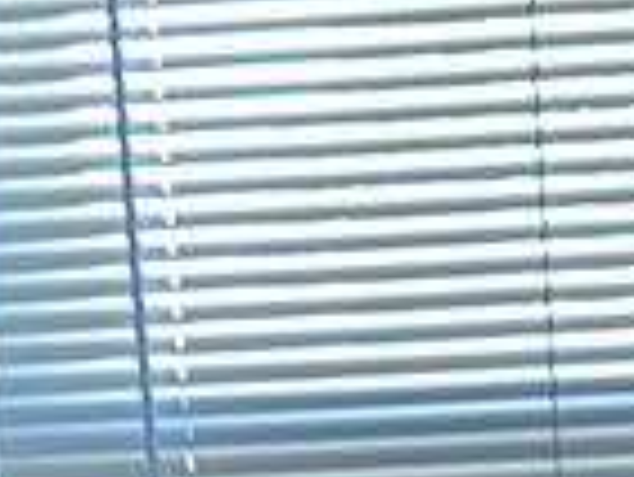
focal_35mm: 174
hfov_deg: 11.2
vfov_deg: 7.3
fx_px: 3190
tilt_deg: -11.7
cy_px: 1552
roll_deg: +2.2
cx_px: 665
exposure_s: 1/59
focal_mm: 6.86
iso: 50
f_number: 1.78
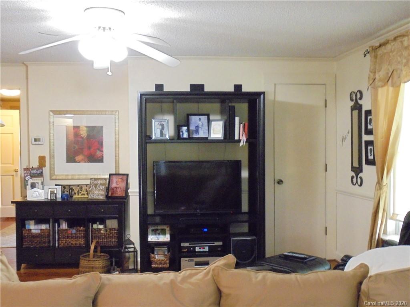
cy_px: 154
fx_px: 450
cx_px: 205
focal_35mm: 38
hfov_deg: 49.0
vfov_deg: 37.7
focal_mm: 6.9
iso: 800
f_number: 4.2
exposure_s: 1/15
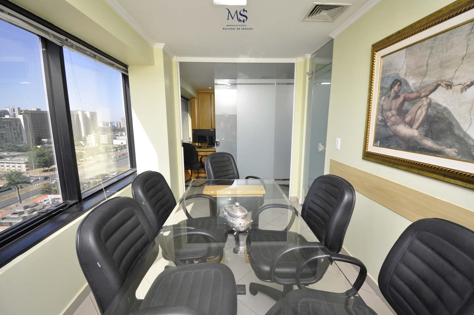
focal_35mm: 15
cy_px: 158
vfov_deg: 77.2
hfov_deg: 100.5
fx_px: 197
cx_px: 237
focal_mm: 10
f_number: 4.5
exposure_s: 1/60
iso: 720
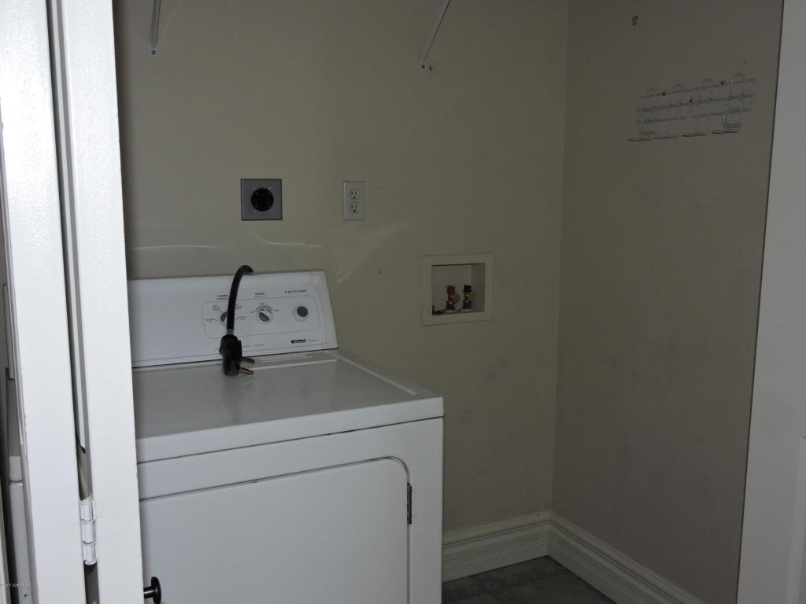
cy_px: 302
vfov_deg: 42.9
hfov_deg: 55.4
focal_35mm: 33
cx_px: 403
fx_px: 768
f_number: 3.6
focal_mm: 5.9
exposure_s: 1/30
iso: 200
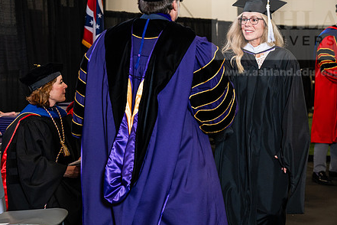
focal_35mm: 92
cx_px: 189
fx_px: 861
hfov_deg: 22.1
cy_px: 88
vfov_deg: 14.9
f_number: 4.5
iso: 1250
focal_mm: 70
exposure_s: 1/200
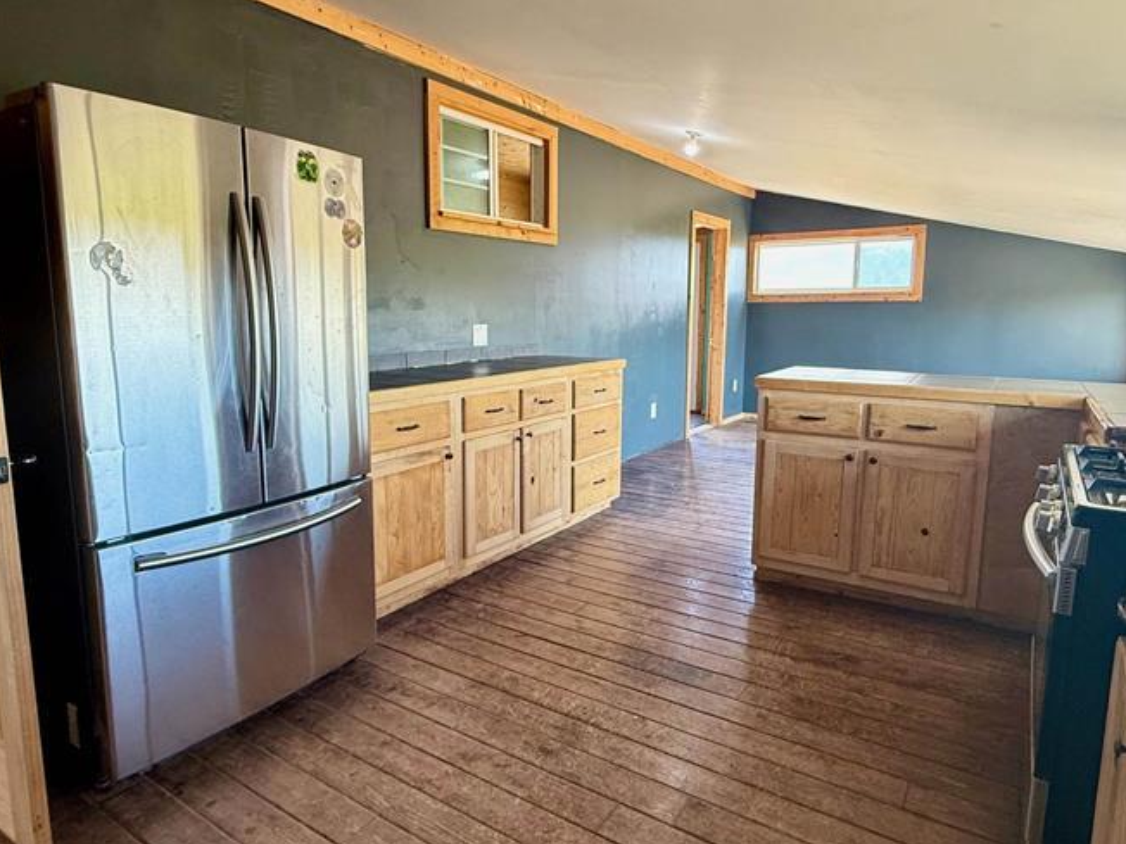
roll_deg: -0.9
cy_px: 413
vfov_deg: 61.1
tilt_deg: -8.5
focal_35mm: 22
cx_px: 575
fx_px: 716
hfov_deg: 76.4
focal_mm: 2.22
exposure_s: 1/120
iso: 200
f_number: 2.2
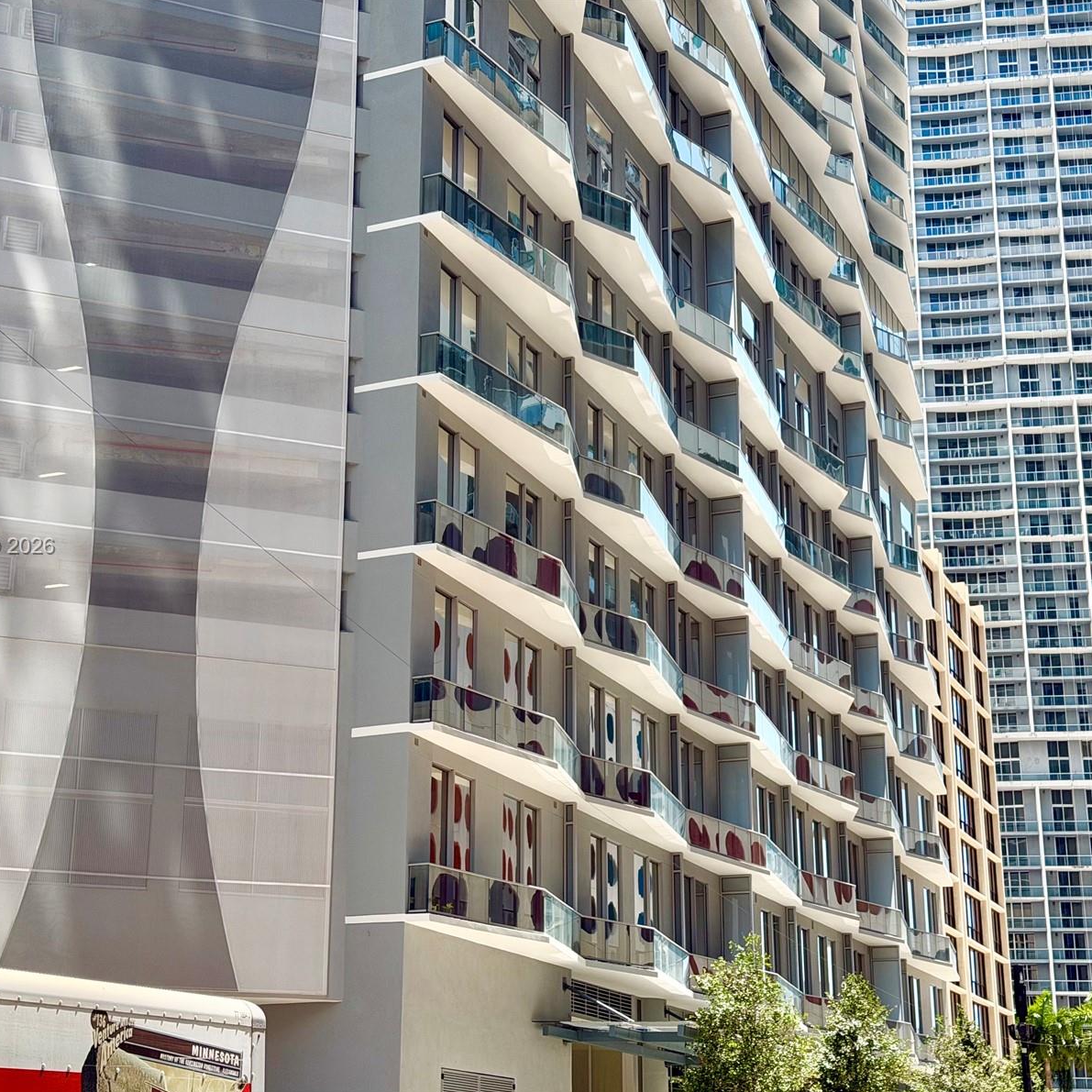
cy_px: 547
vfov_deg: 30.0
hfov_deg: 30.0
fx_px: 2034
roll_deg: -0.5
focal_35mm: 57
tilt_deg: +18.4
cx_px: 502
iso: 100
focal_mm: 6.76
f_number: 1.78
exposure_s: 1/2273
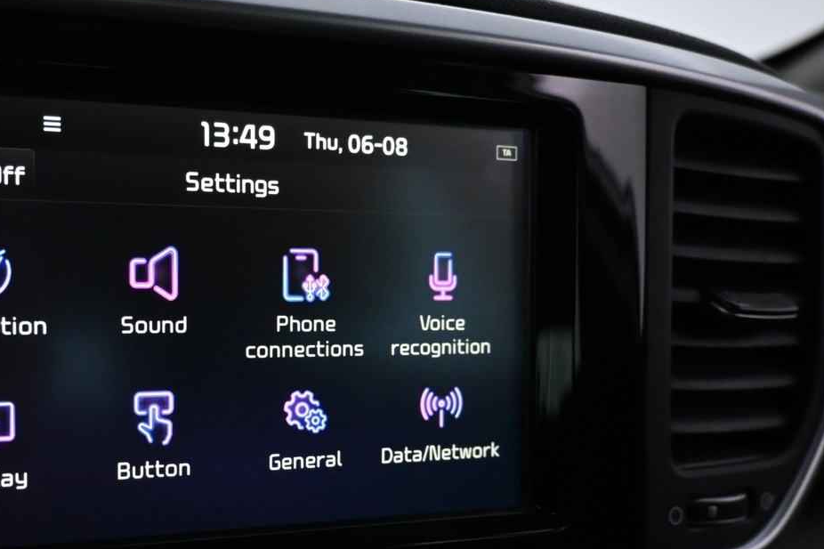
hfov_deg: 44.6
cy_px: 340
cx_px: 189
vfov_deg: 31.8
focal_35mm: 42
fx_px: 961
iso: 3200
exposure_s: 1/125
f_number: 3.5
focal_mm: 16
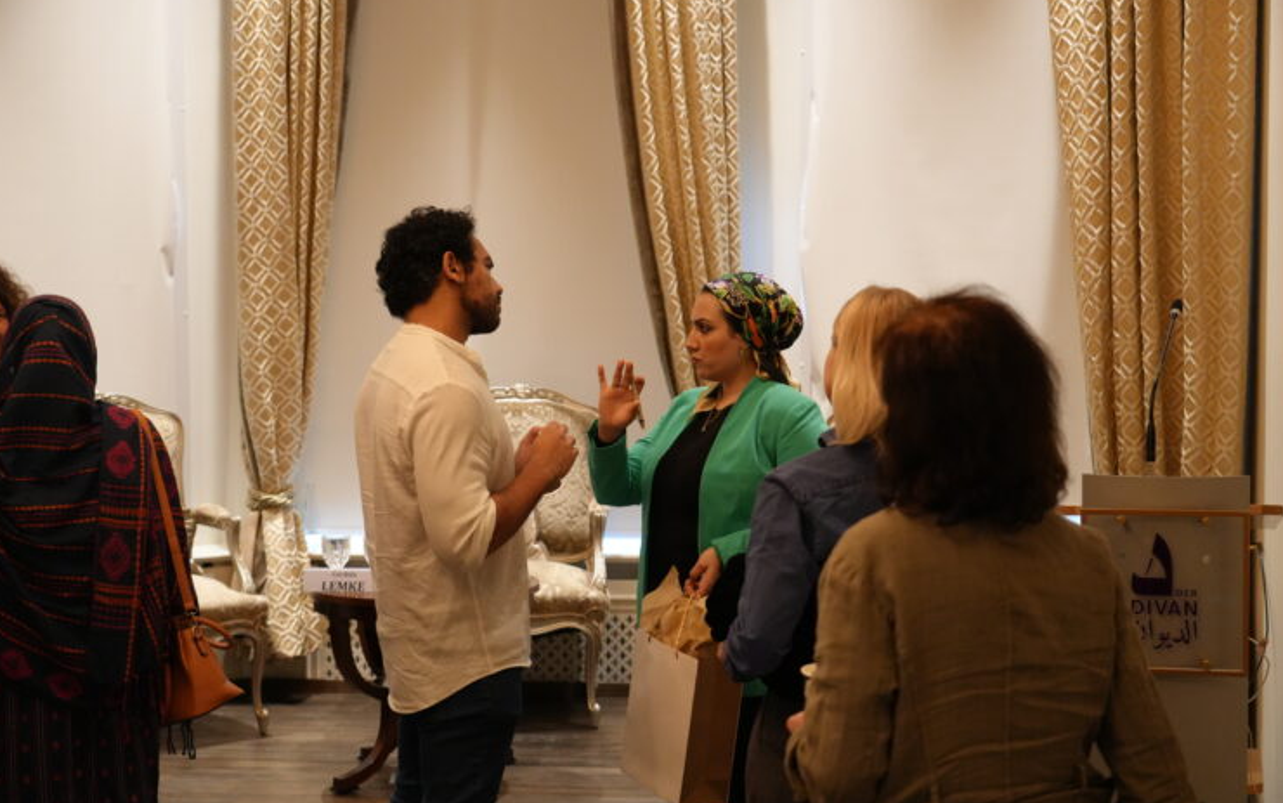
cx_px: 638
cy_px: 395
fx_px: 2204
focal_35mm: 63
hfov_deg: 32.5
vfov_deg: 20.6
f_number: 4
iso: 5000
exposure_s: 1/160
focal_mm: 61
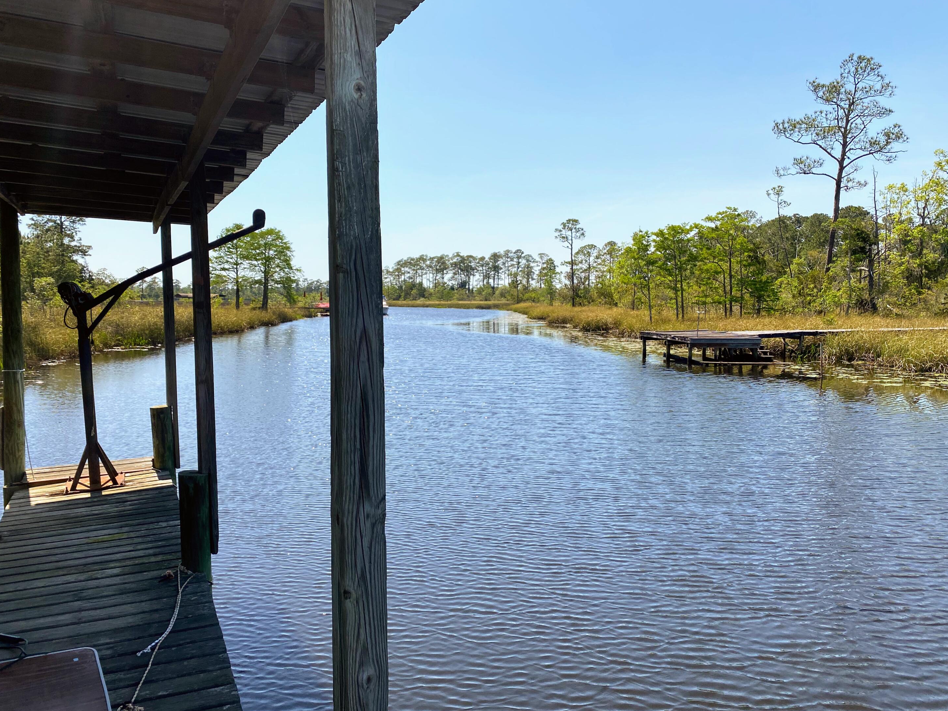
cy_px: 351
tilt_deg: -1.7
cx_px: 491
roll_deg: +0.7
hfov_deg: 65.3
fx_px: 739
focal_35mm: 27
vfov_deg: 51.4
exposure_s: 1/2967
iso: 32
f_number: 1.8
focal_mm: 4.25
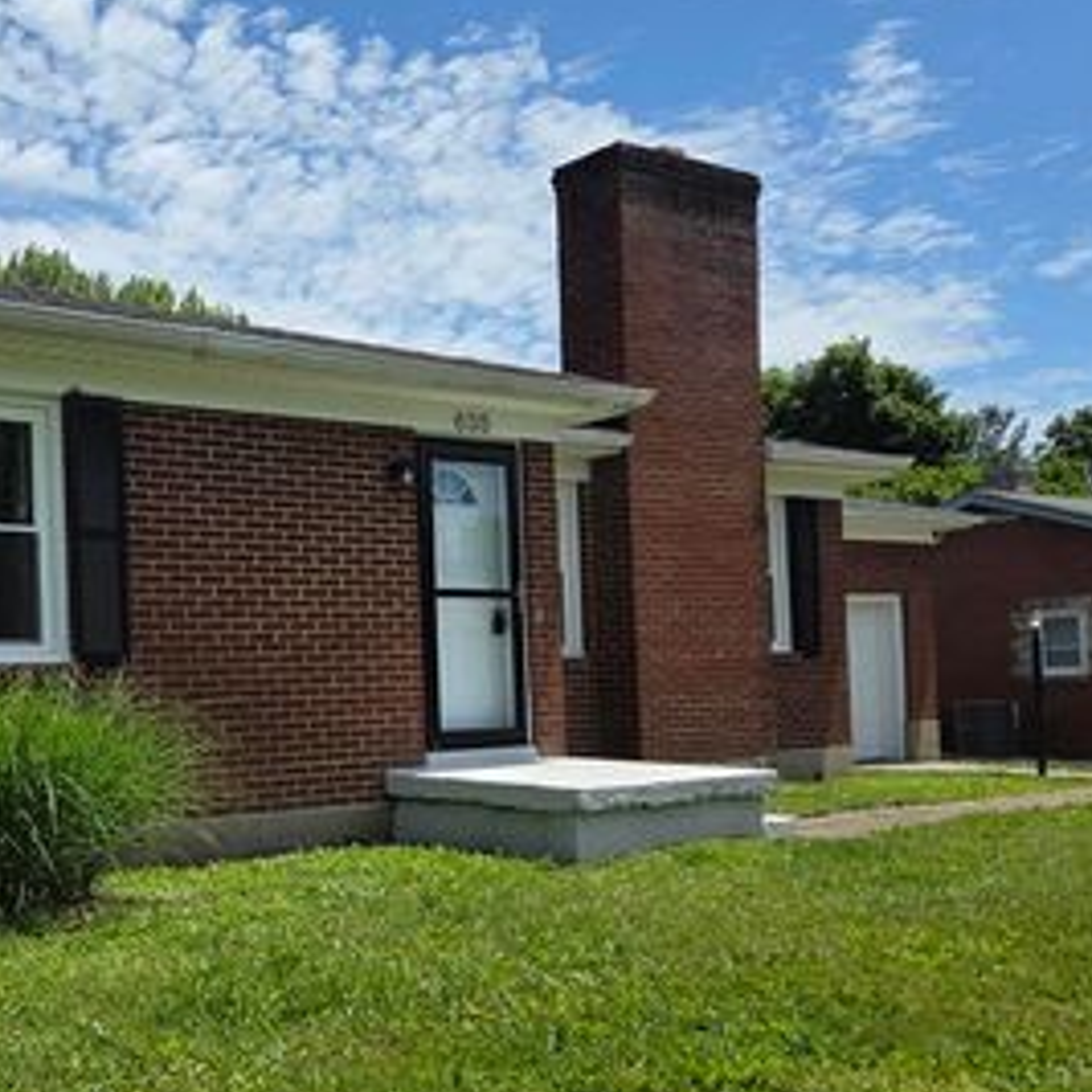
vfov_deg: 43.5
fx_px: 1356
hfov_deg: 40.8
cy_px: 677
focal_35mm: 38
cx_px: 131
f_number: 1.8
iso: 80
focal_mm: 5.4
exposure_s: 1/5862
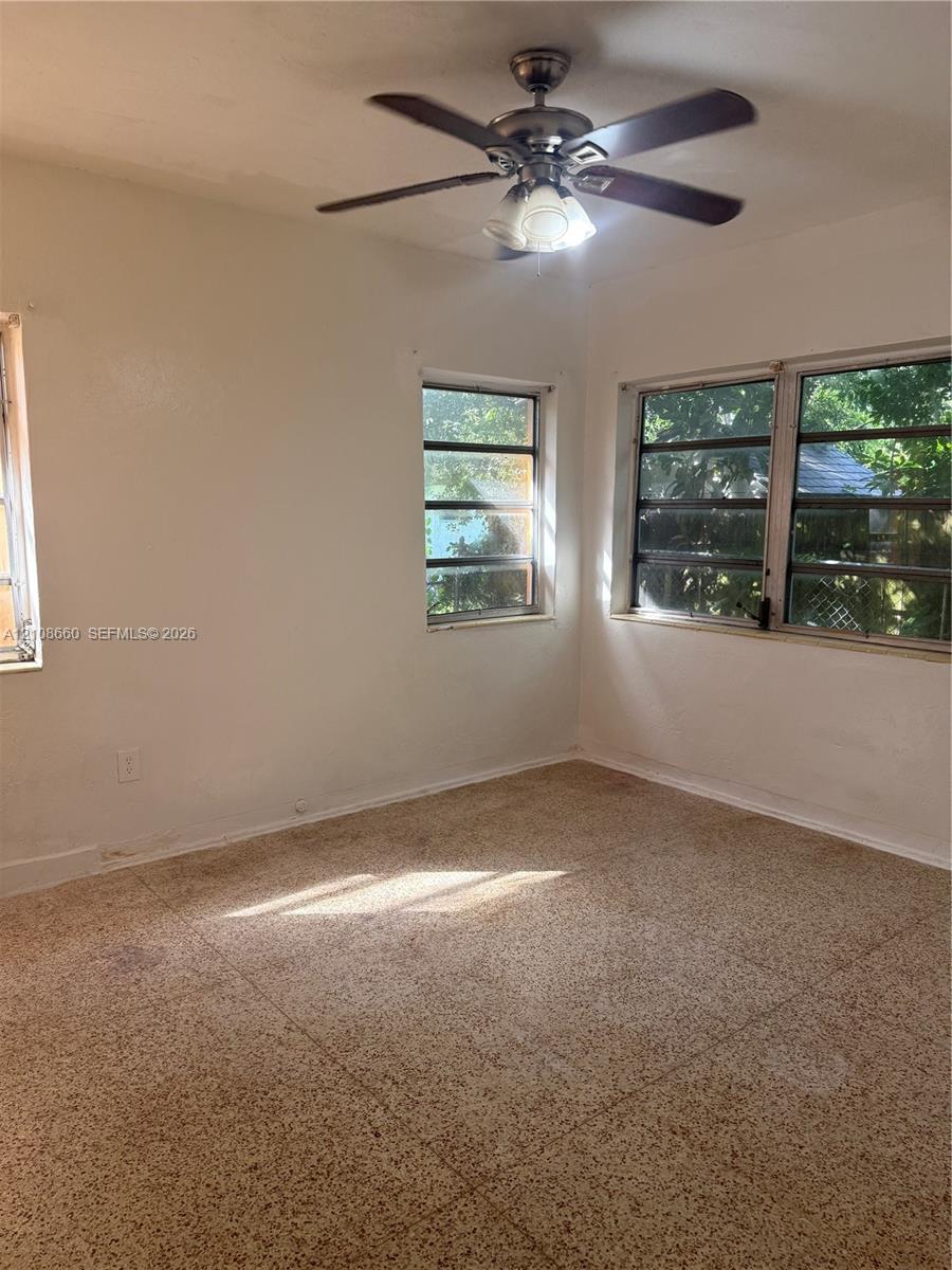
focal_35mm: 24
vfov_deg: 71.6
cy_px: 635
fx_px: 880
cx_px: 476
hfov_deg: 56.8
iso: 160
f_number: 1.78
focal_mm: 6.76
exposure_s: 1/231
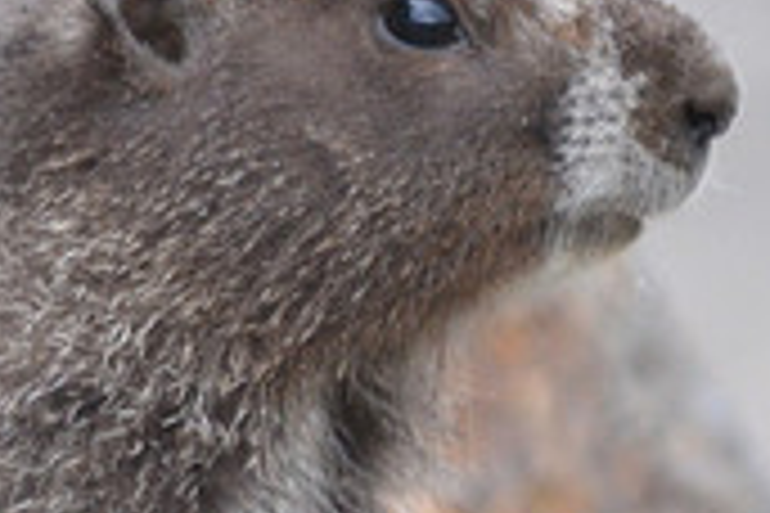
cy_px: 513
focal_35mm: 1528
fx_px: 32680
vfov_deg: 0.9
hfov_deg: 1.3
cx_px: -72
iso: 1400
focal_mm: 300
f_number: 5.6
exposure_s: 1/500
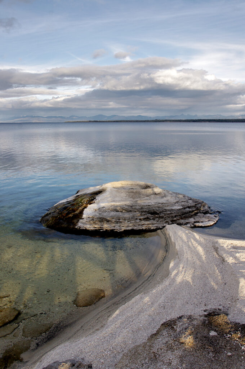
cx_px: 122
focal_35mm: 31
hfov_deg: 42.2
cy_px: 184
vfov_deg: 60.3
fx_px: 317
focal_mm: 21
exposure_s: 1/100
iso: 200
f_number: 6.3
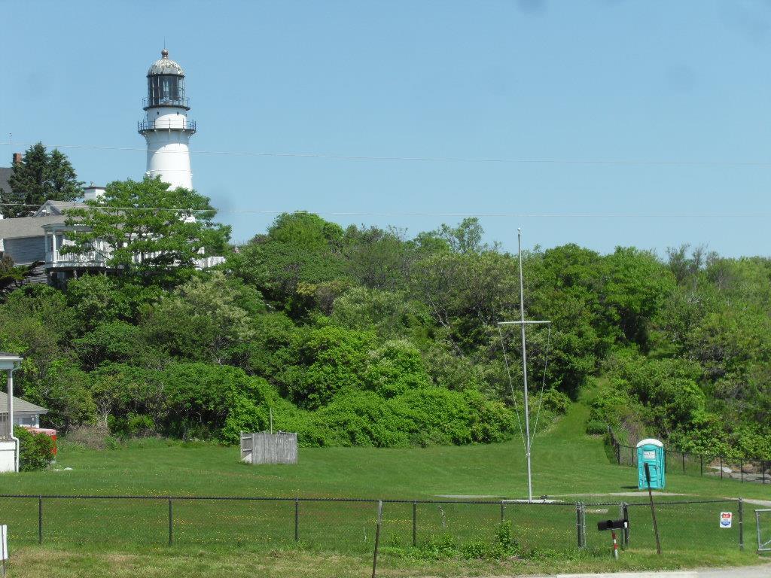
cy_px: 289
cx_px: 386
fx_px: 2272
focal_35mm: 102
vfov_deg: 14.5
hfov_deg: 19.3
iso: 80
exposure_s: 1/500
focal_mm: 21.6
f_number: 5.7
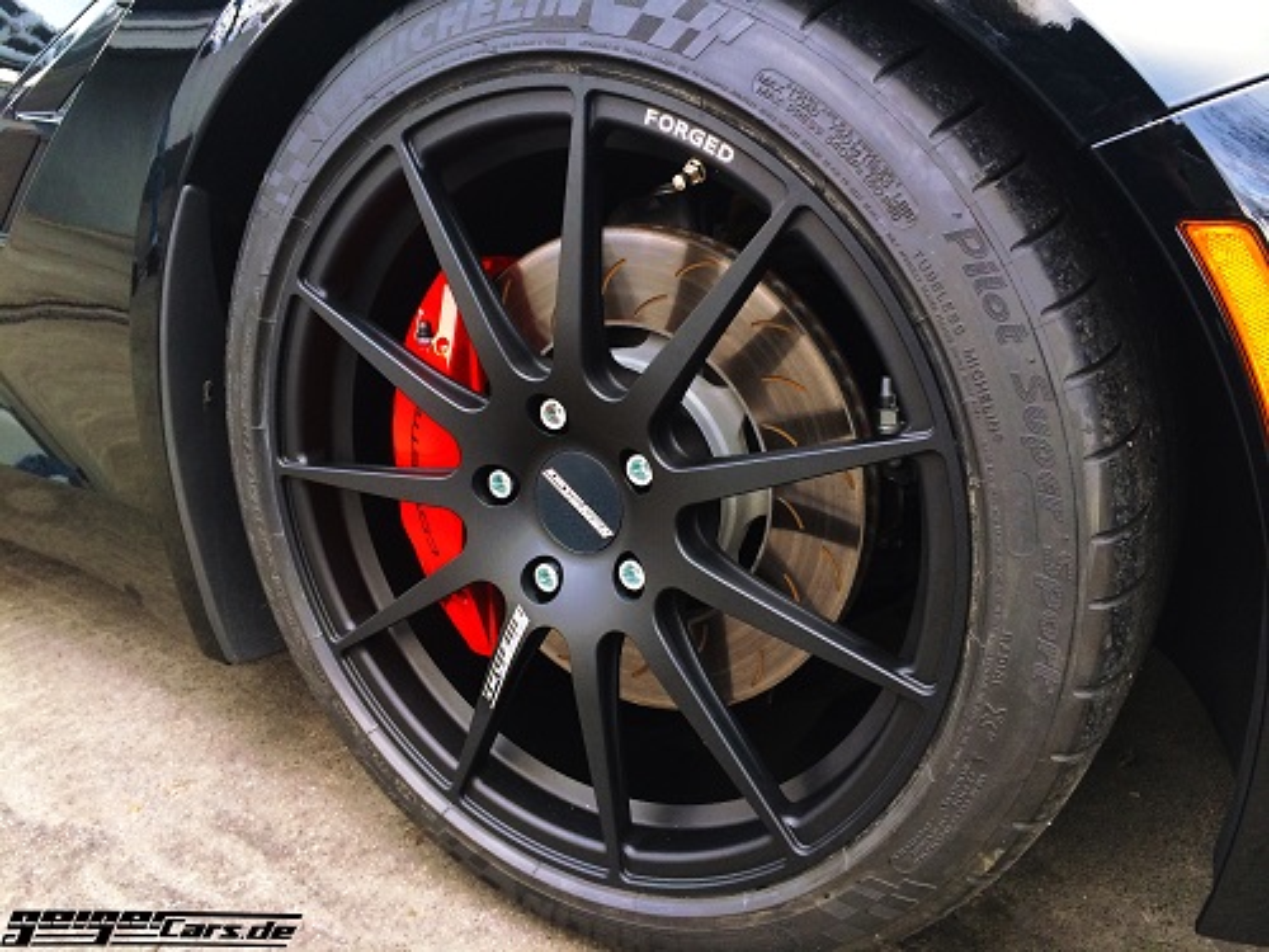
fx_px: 1100
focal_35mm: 30
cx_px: 634
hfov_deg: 60.0
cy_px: 476
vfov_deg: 46.8
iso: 50
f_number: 2.2
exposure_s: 1/30
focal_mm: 4.12
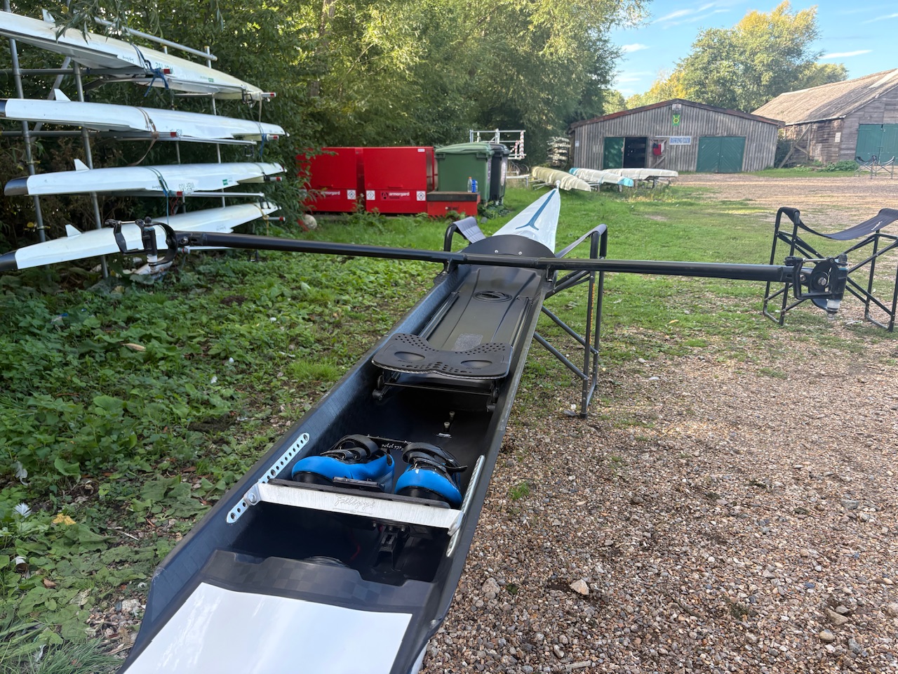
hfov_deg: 67.3
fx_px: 674
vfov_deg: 53.1
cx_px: 449
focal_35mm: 26
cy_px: 337
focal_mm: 5.96
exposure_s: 1/438
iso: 64
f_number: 1.6
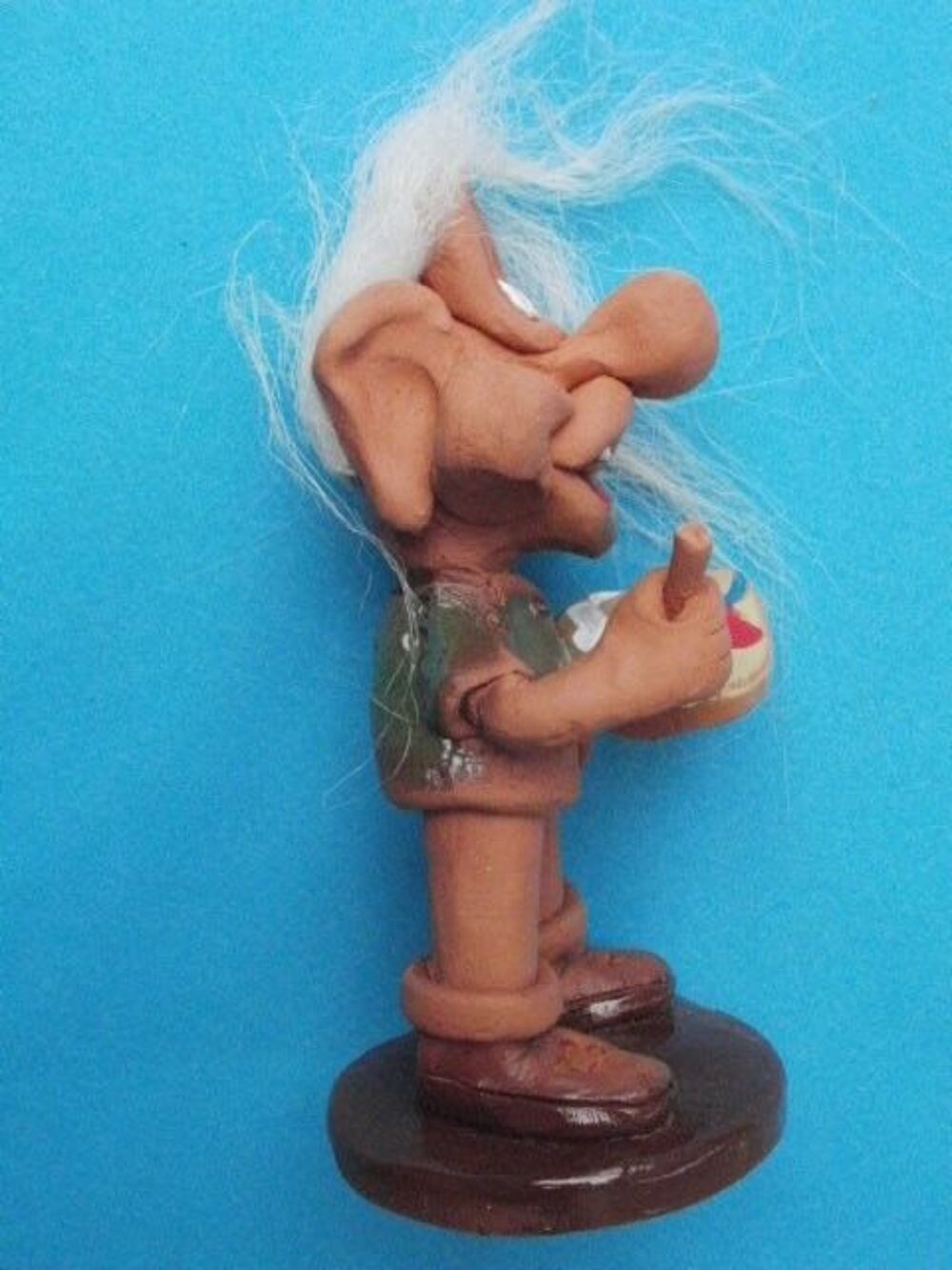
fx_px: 1613
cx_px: 476
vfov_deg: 42.9
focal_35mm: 44
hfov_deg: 32.9
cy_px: 635
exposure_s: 1/500
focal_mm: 7.7
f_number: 6.3
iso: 800
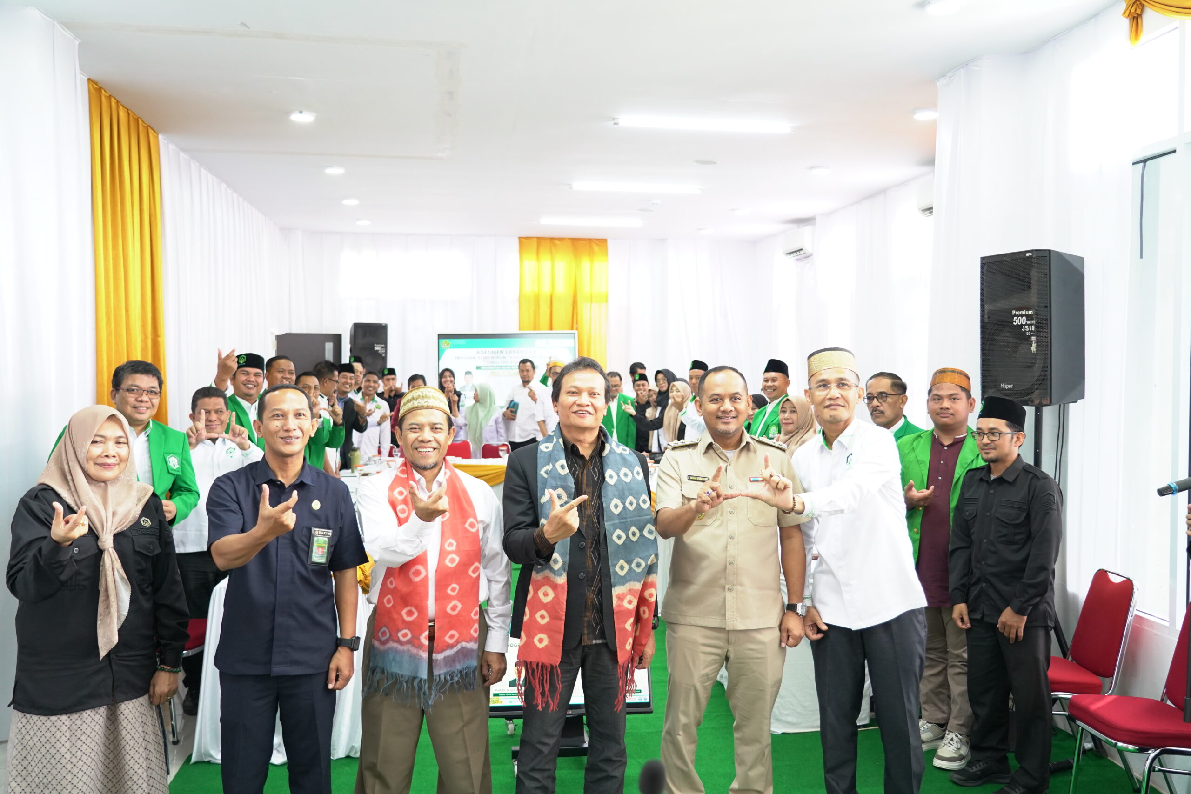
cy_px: 397
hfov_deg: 60.3
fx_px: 1026
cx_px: 596
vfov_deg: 42.3
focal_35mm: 31
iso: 2000
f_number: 4
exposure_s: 1/100
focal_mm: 31
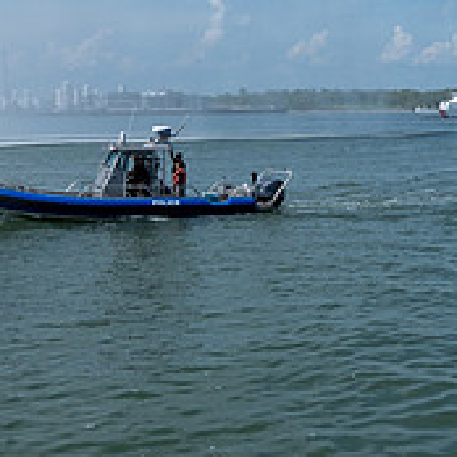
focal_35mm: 68
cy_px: 151
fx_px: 1016
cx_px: 423
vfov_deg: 25.2
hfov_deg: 24.5
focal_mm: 16
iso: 160
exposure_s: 1/3800
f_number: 4
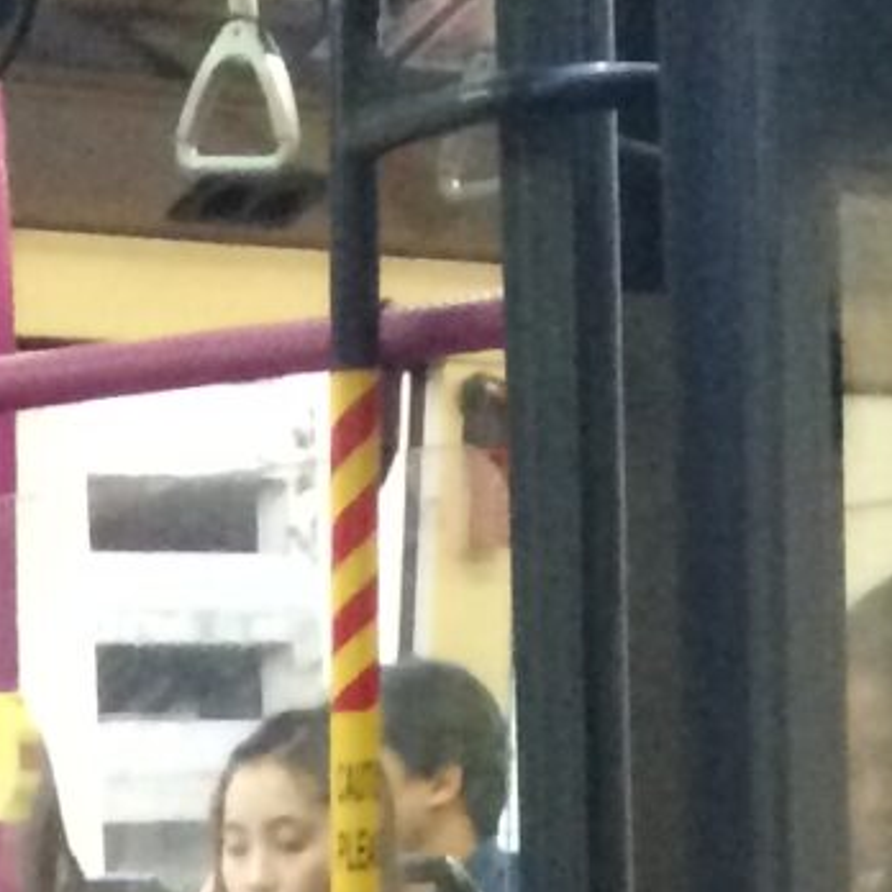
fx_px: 5685
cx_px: -108
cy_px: 3091
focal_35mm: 195
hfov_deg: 8.9
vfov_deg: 7.4
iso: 320
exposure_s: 1/17
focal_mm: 4.12
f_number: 2.2
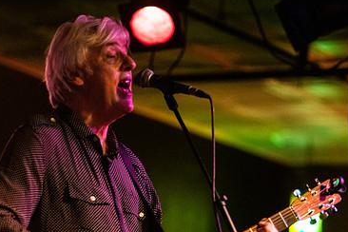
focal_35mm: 214
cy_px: 174
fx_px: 2069
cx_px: 202
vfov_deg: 6.4
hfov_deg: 9.6
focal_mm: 135
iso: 3200
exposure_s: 1/80
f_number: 3.2
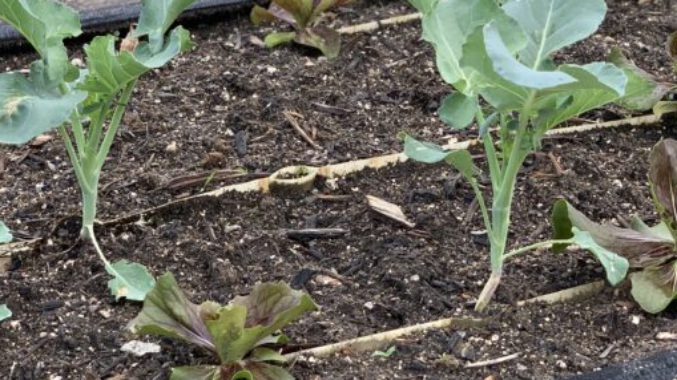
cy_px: -66
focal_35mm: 114
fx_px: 2046
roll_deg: -2.9
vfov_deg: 10.5
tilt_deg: -17.2
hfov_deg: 18.8
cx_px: 333
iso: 16
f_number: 2.4
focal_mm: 6
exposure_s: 1/186
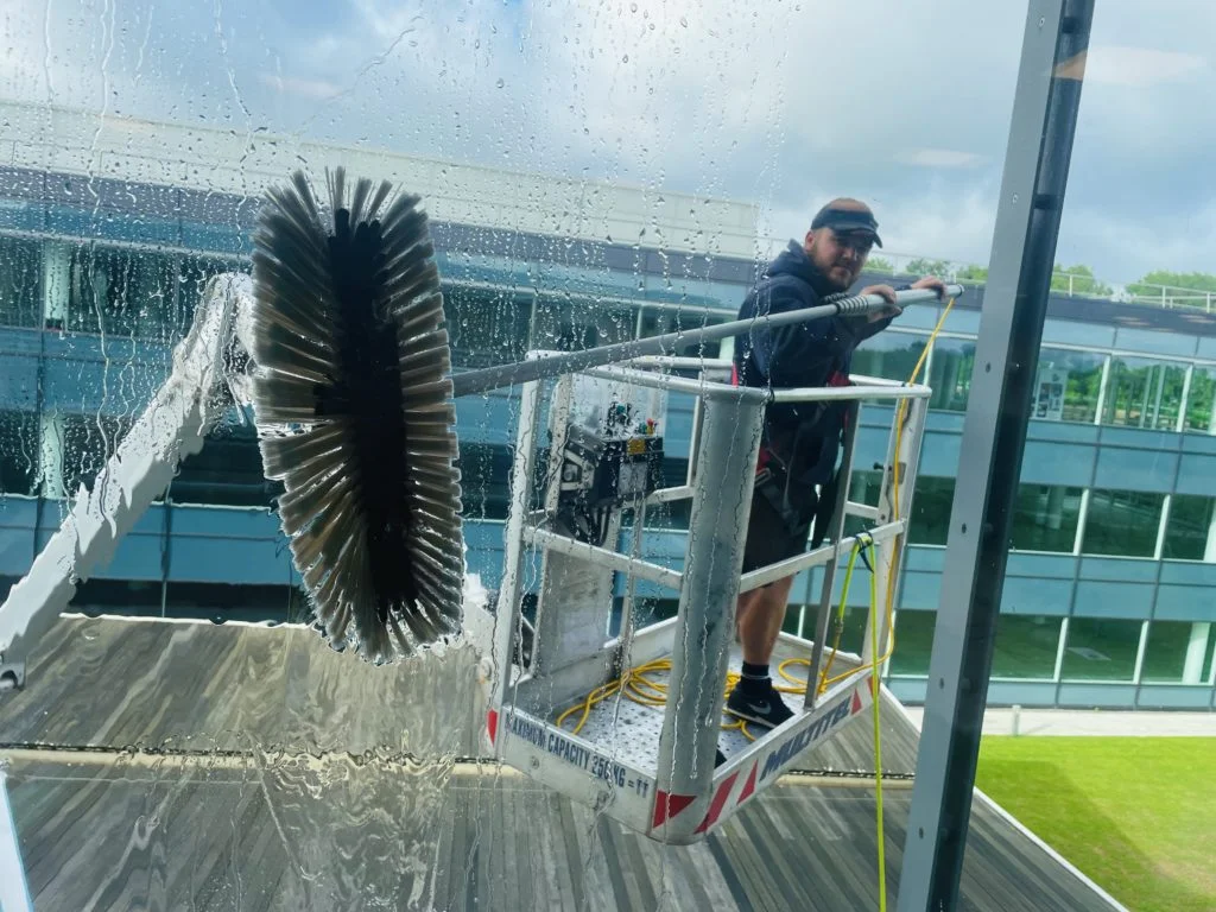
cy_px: 456
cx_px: 608
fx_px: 913
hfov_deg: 67.3
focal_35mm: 26
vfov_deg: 53.1
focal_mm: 4.2
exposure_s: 1/651
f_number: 1.6
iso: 32
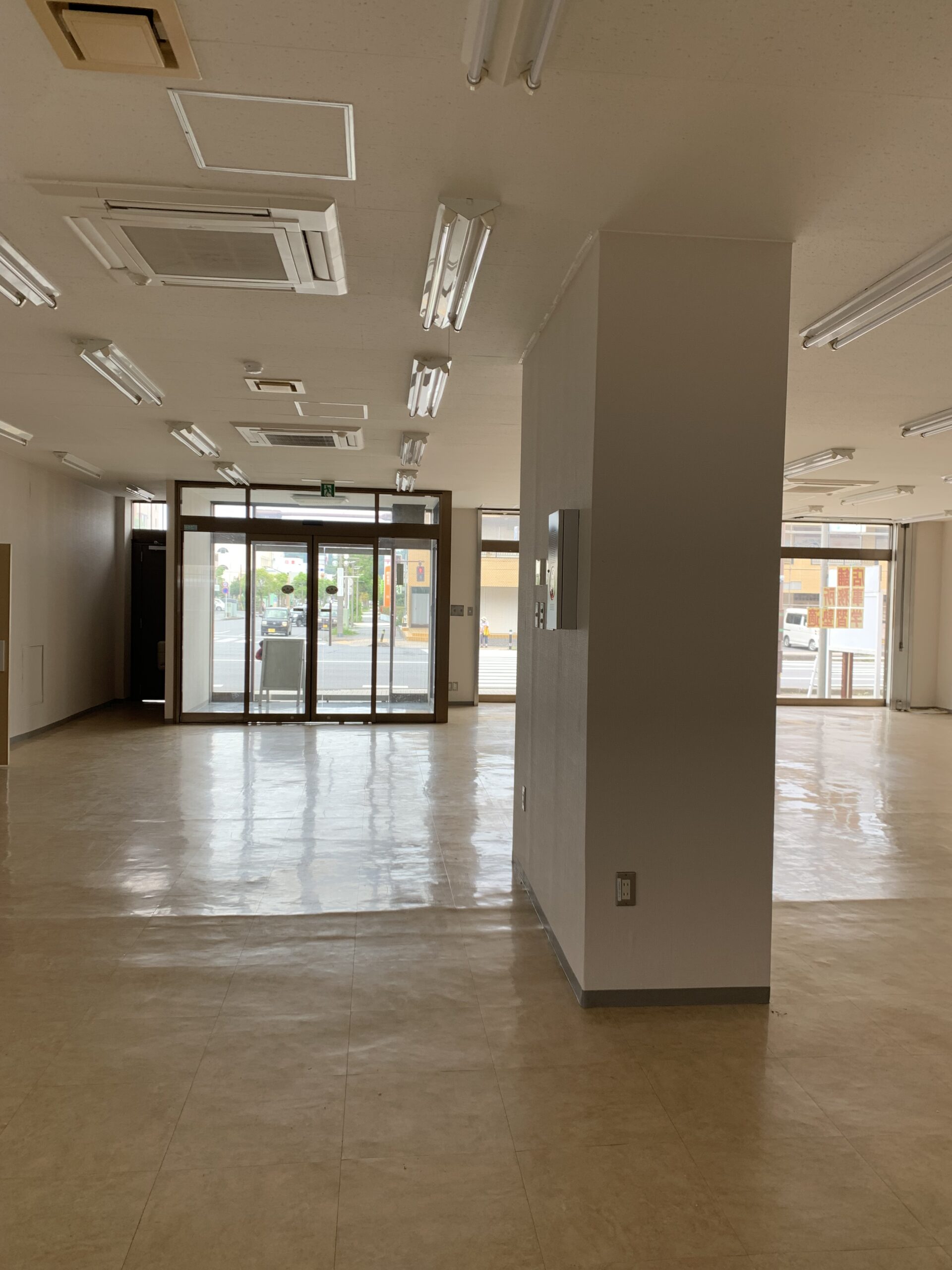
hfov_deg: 53.1
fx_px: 953
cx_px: 476
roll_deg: -0.3
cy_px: 635
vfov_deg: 67.3
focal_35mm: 26
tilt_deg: -1.5
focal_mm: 4.25
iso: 32
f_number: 1.8
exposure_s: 1/121
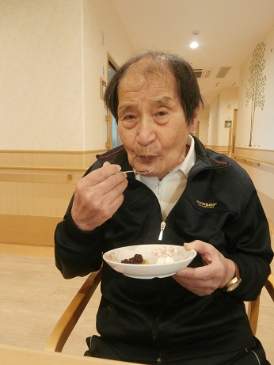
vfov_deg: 71.6
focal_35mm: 24
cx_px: 137
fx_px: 253
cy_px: 182
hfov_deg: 56.8
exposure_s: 1/20
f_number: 3
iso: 400
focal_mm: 4.2
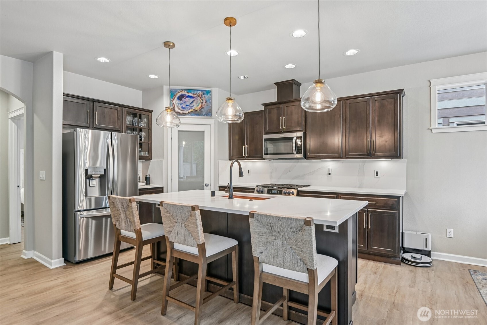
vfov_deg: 64.5
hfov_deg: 86.9
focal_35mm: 19
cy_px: 162
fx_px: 257
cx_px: 244
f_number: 8
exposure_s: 1/6
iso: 400
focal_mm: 19
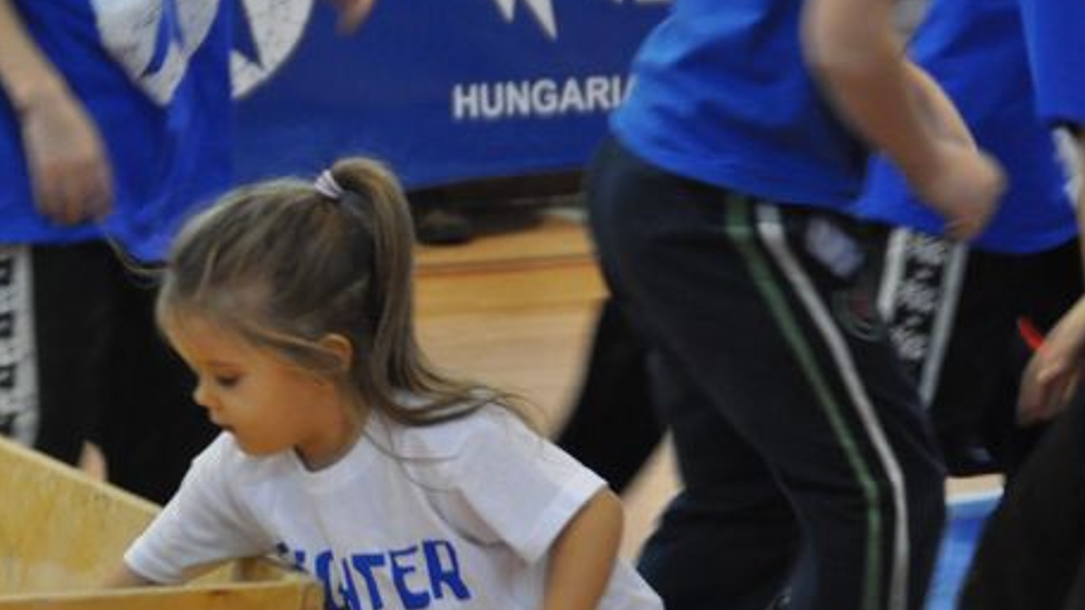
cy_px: 508
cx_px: 186
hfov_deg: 8.1
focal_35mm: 267
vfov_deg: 4.5
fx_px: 7682
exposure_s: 1/100
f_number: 5.6
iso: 1600
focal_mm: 86
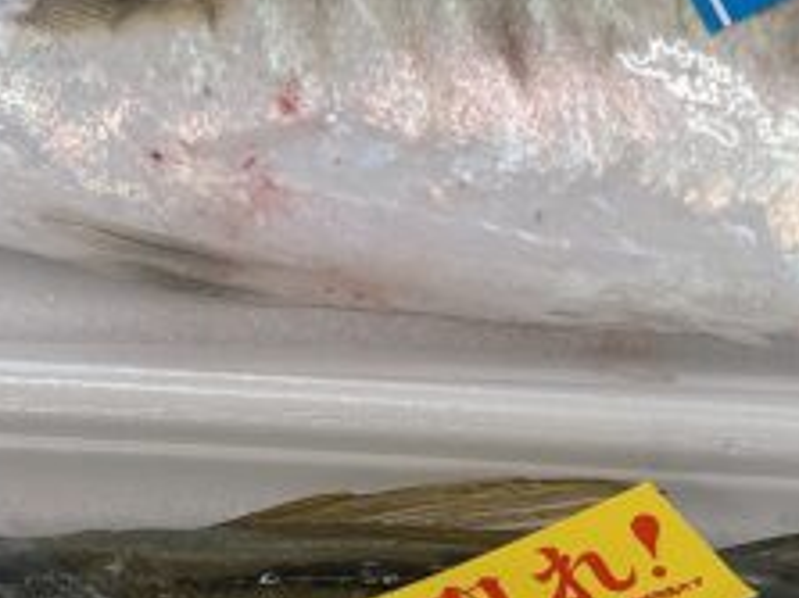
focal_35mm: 112
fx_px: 2584
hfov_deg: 16.9
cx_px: 942
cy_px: 770
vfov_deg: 12.8
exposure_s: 1/120
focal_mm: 5.96
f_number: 1.6
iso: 80
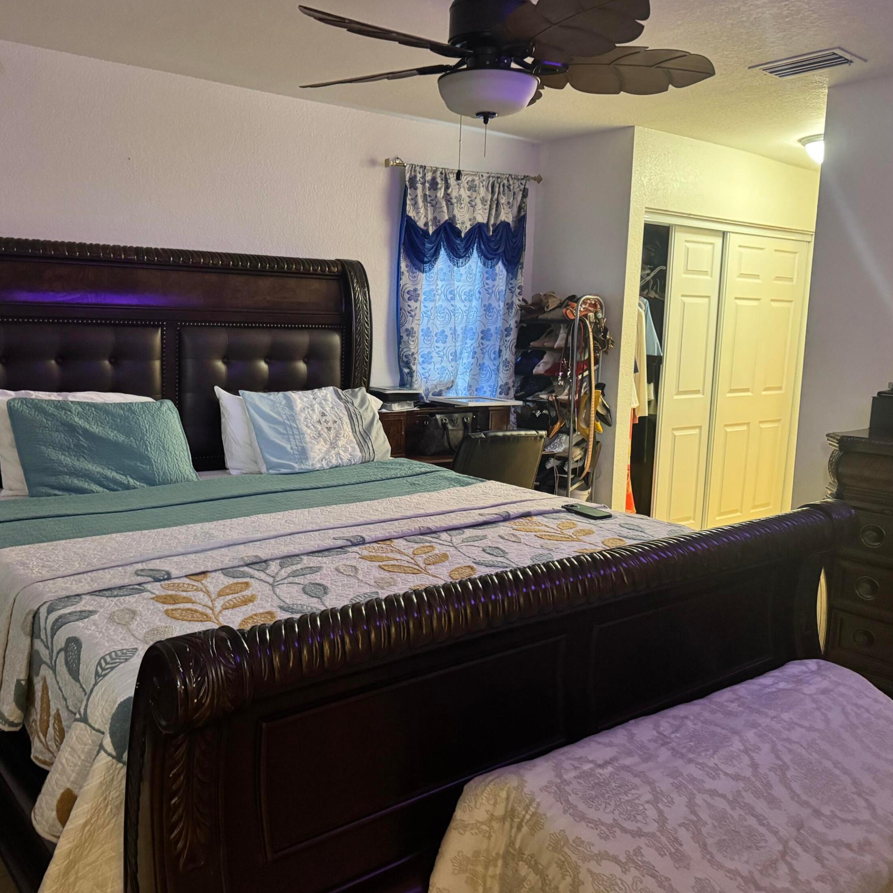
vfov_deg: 55.6
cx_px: 369
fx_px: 846
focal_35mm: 29
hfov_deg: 55.3
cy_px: 439
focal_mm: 6.76
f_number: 1.78
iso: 1000
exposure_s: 1/40
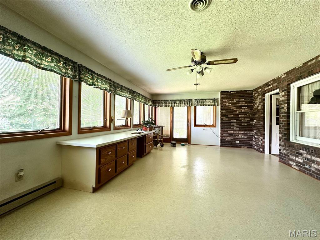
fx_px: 129
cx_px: 160
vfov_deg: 85.7
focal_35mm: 14
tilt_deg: -0.4
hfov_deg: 102.1
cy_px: 120
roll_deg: -0.6
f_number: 2.2
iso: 160
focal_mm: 2.22
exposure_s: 1/99
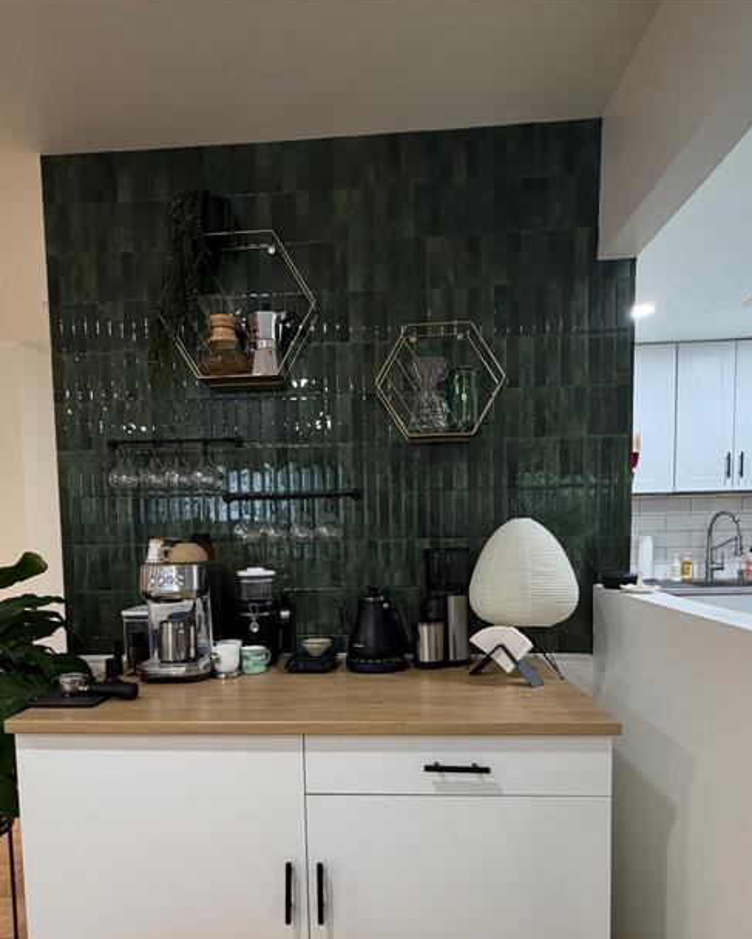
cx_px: 346
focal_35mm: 23
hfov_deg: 60.8
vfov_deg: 71.4
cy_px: 585
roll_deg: +0.3
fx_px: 639
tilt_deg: -4.8
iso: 200
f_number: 2.2
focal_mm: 2.22
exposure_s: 1/60
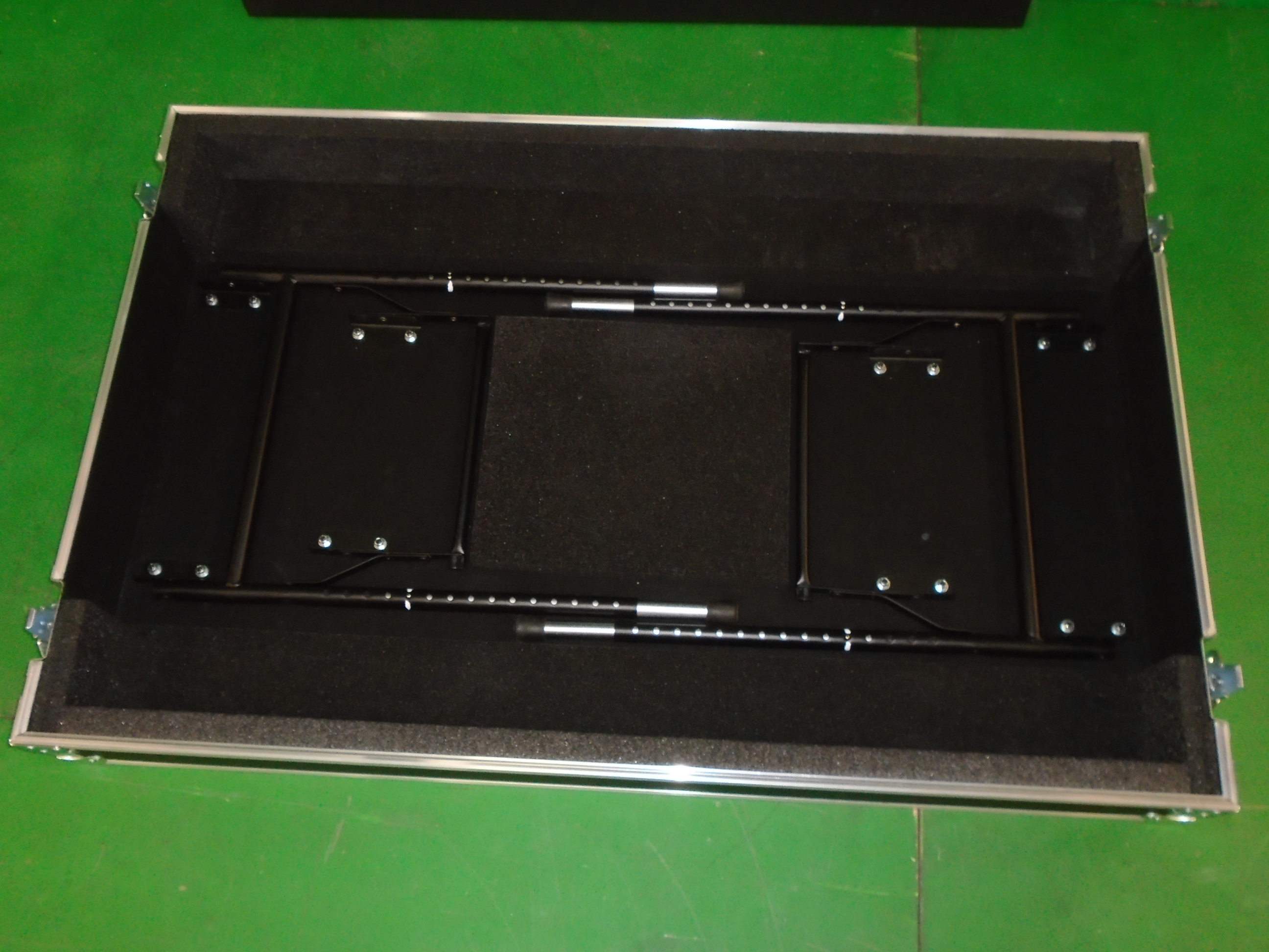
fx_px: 1136
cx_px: 634
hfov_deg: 58.4
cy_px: 476
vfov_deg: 45.4
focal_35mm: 31
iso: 400
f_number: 3.5
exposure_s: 1/40
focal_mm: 5.5
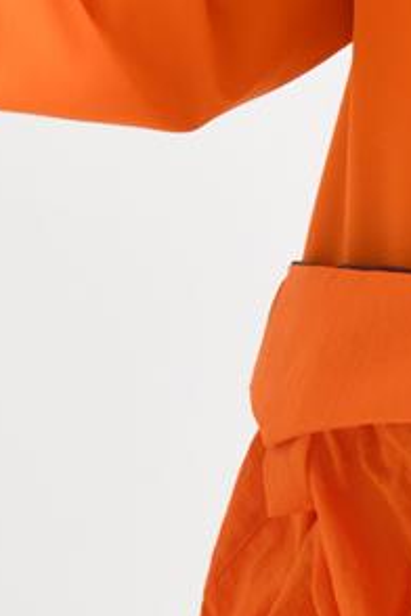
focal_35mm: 286
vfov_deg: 7.2
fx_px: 4897
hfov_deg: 4.8
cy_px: -6
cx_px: 715
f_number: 7.1
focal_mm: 56
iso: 125
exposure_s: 1/125
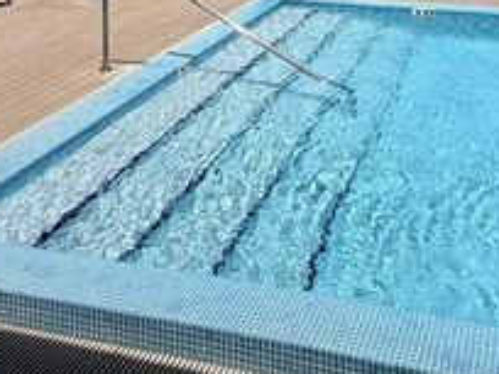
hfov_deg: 42.0
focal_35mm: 44
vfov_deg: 24.6
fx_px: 634
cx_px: 357
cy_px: -200
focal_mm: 2.22
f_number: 2.2
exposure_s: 1/1431
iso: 20
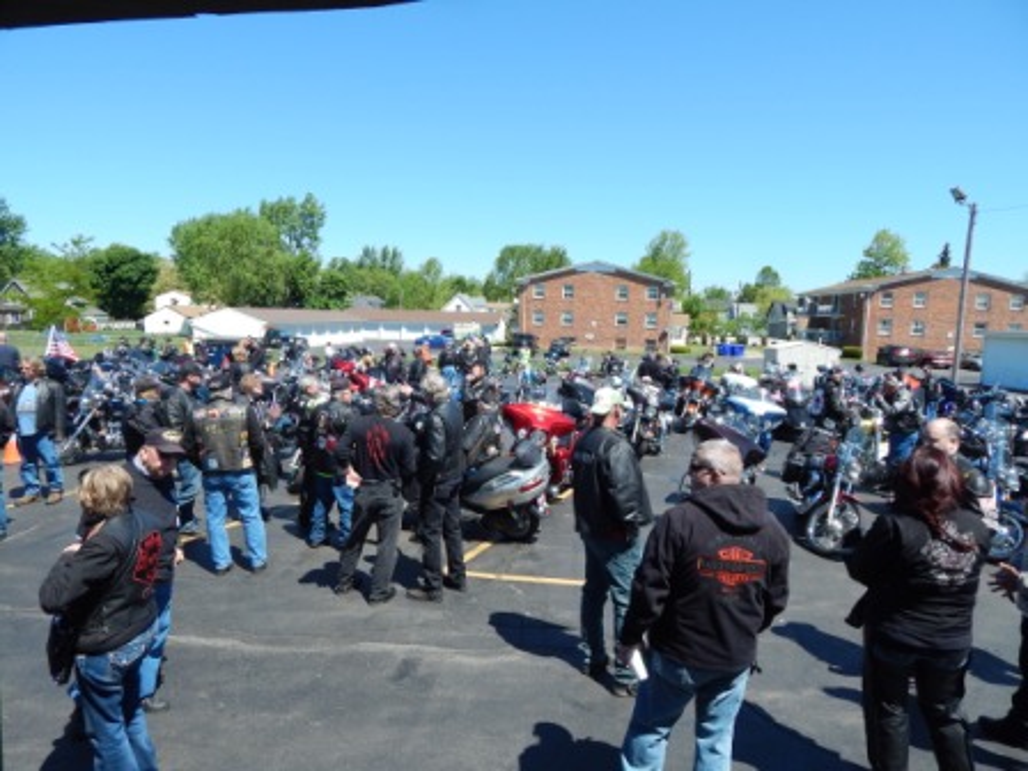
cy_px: 386
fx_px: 683
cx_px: 514
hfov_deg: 73.9
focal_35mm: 23
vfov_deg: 58.9
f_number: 3
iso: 125
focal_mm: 4
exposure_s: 1/1000
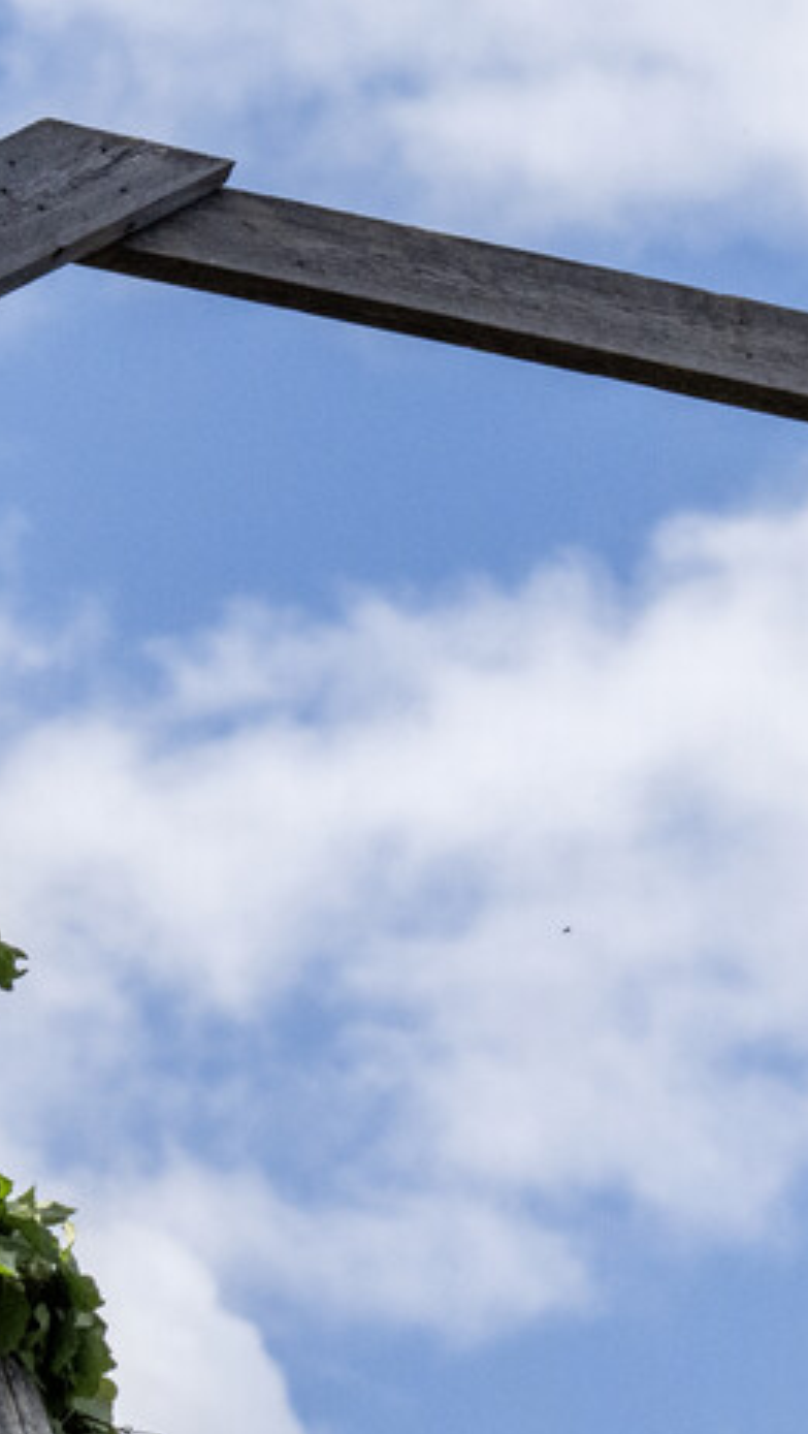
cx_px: 916
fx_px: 22702
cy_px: 881
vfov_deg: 3.6
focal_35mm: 597
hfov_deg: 2.0
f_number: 18
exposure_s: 1/640
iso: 640
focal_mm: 165
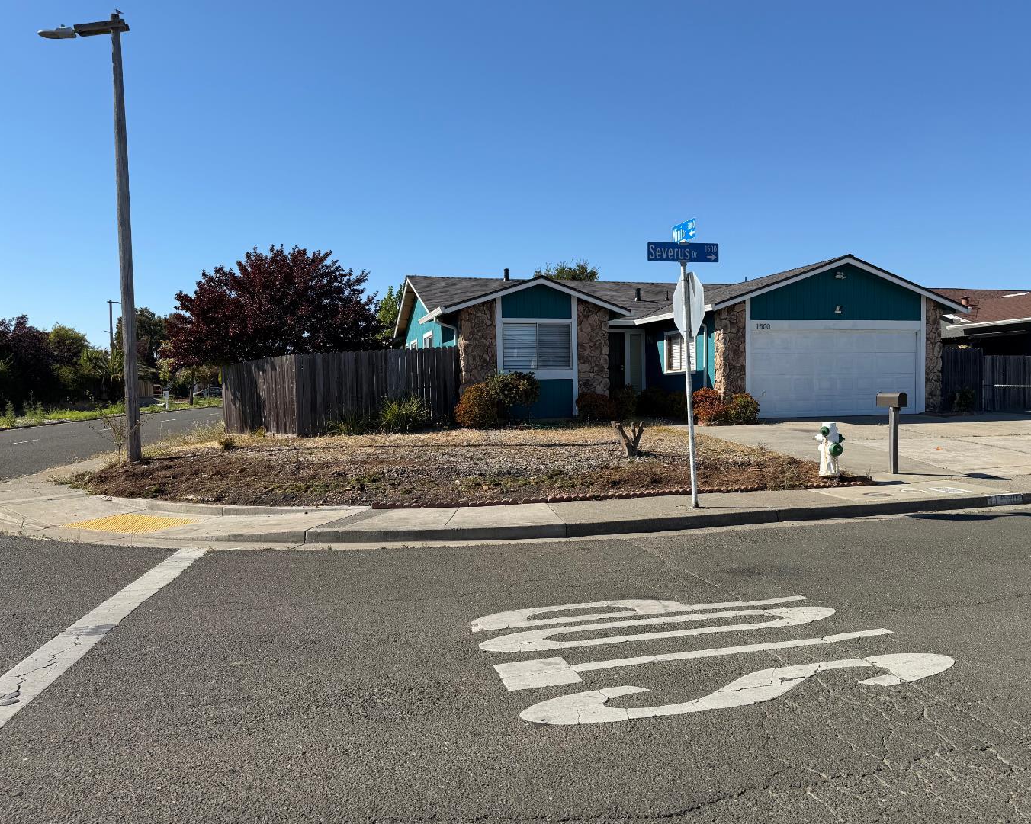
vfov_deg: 54.9
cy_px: 416
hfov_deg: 65.9
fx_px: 793
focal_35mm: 26
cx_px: 570
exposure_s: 1/4167
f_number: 1.78
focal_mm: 6.76
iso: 80
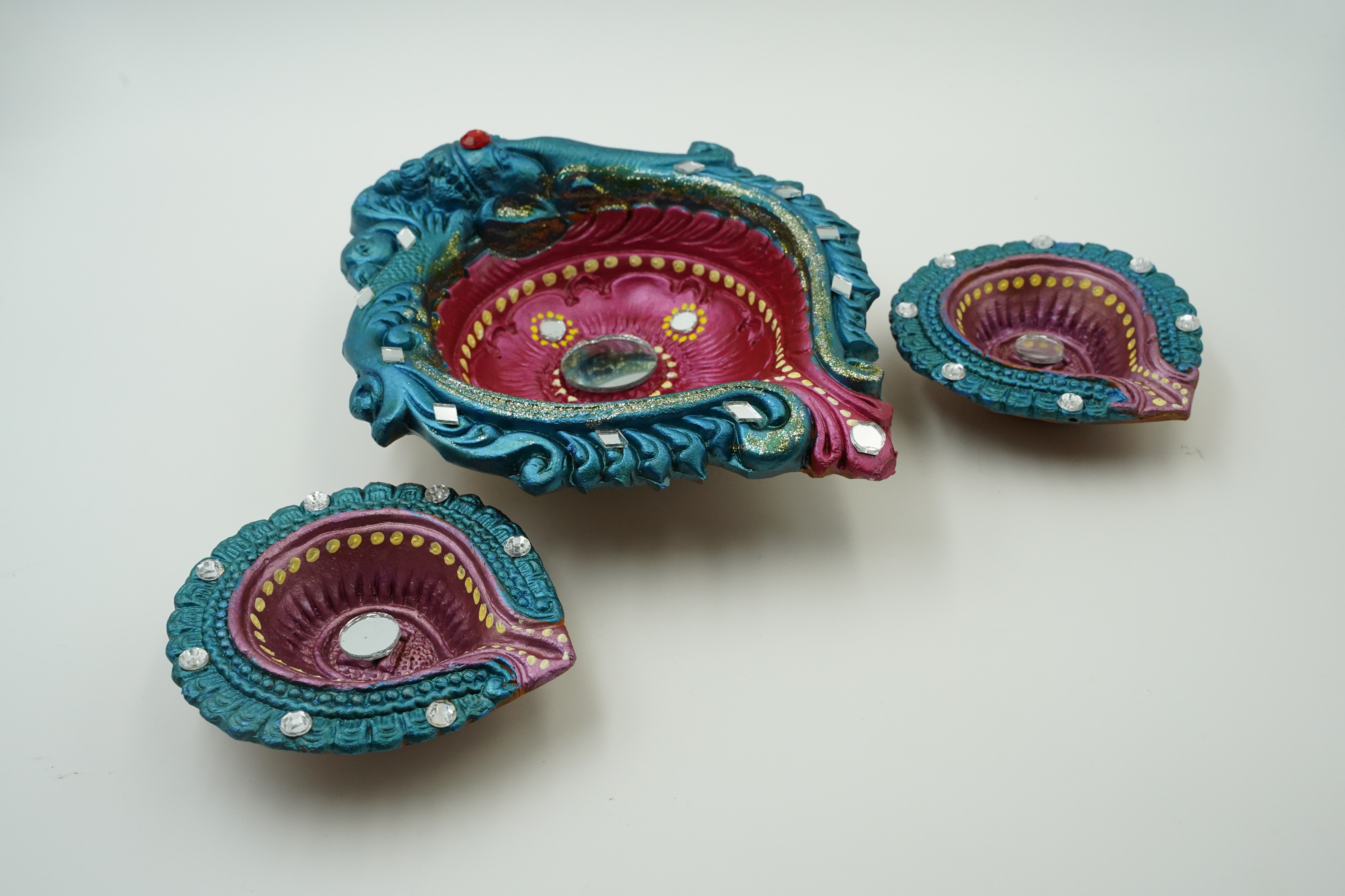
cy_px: 448
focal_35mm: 33
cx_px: 672
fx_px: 1233
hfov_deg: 57.2
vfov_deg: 40.0
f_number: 13
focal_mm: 33
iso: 3200
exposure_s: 1/160
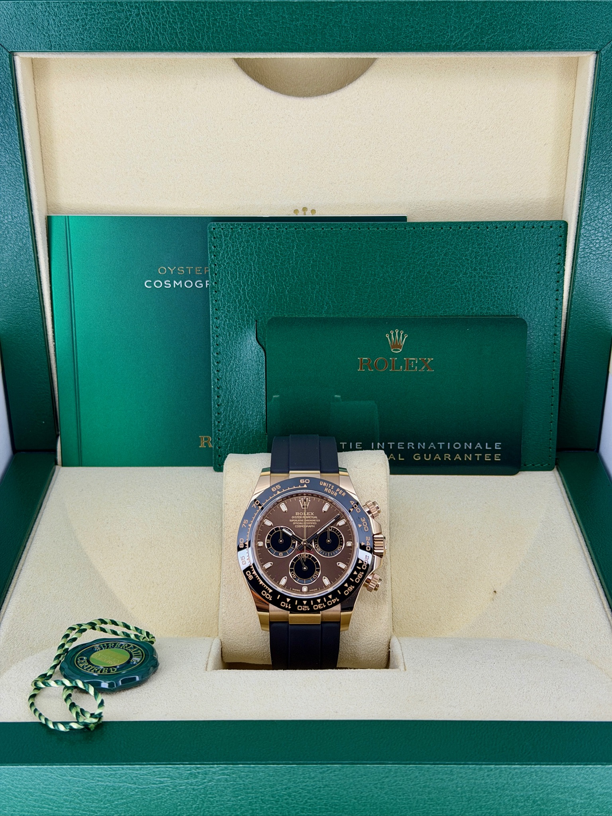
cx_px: 306
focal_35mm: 48
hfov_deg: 30.3
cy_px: 408
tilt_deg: -27.6
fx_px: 1131
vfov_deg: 39.7
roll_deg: +0.0
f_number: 1.78
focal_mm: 6.76
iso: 50
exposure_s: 1/147
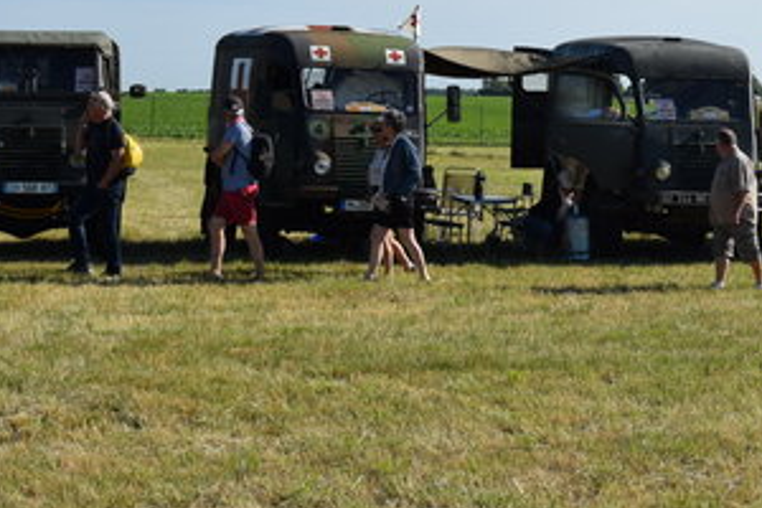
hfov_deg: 20.3
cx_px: 706
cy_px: 9
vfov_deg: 13.8
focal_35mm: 98
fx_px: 2074
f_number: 10
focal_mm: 28
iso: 200
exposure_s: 1/400
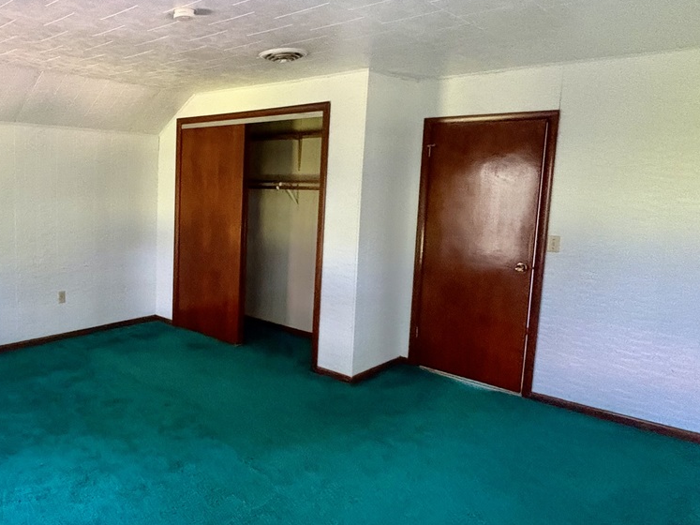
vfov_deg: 51.3
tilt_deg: -5.3
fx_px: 546
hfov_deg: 61.0
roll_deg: -0.1
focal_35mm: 27
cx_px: 158
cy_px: 245
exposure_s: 1/49
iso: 1000
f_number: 2.2
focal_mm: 2.22
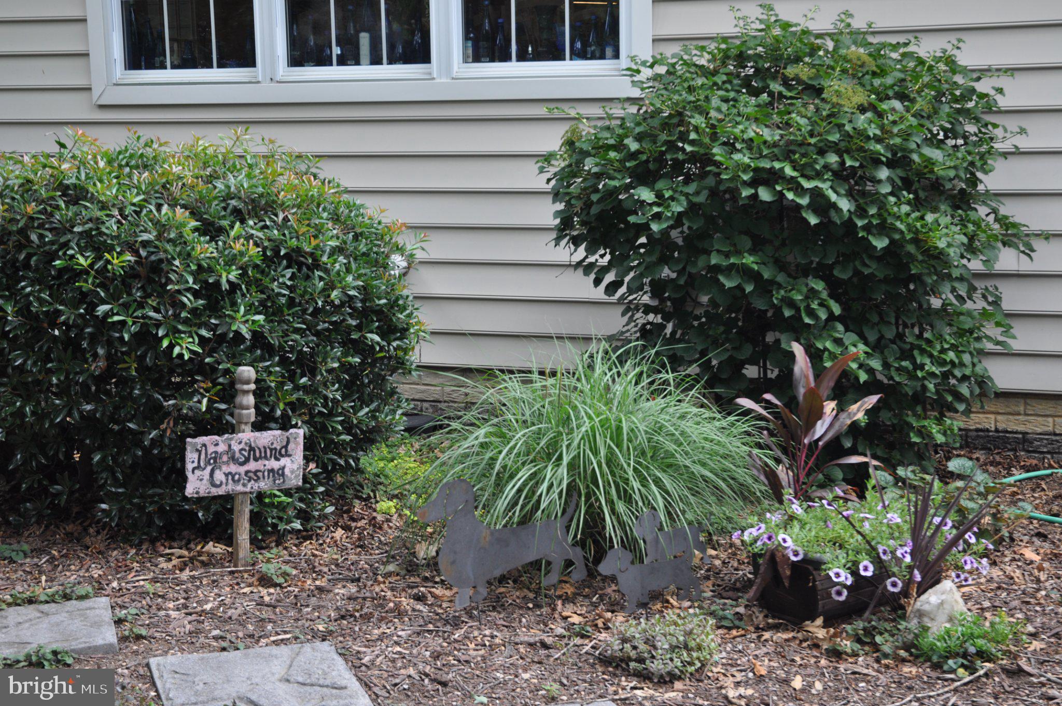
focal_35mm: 57
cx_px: 531
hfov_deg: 35.1
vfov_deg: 23.7
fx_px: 1679
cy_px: 353
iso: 280
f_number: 5.6
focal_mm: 38
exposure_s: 1/125
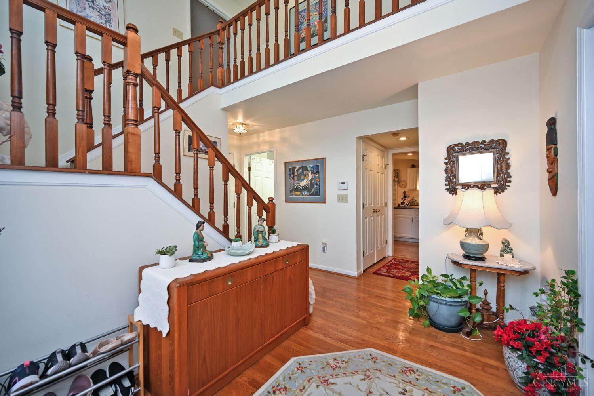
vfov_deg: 81.2
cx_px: 297
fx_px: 231
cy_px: 198
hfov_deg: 104.3
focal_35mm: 14
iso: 220
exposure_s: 1/60
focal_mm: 14
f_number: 4
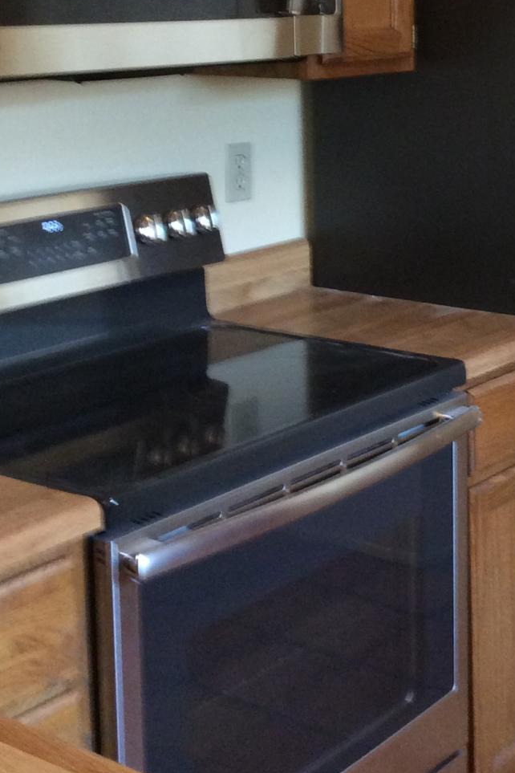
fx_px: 1481
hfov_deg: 19.3
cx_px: 483
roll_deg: +1.9
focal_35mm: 69
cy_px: 165
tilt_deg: -6.6
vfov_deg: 28.7
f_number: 2.4
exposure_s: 1/24
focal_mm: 3.3
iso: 160
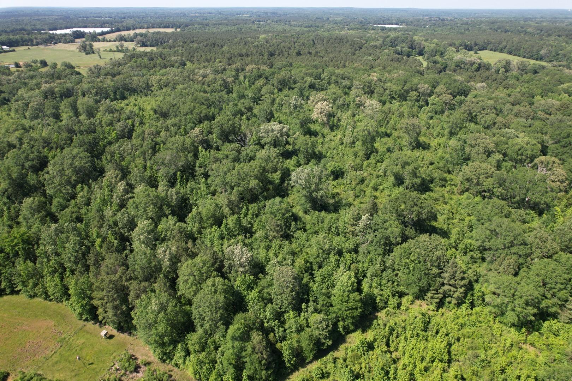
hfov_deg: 78.6
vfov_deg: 57.2
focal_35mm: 22
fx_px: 350
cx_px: 286
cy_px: 190
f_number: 2.8
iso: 110
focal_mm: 8.38
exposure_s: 1/800
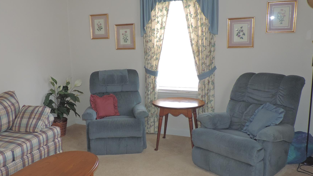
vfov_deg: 32.8
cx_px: 131
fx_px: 299
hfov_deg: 55.0
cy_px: 92
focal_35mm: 36
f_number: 3.1
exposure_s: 1/40
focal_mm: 4.9
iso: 320
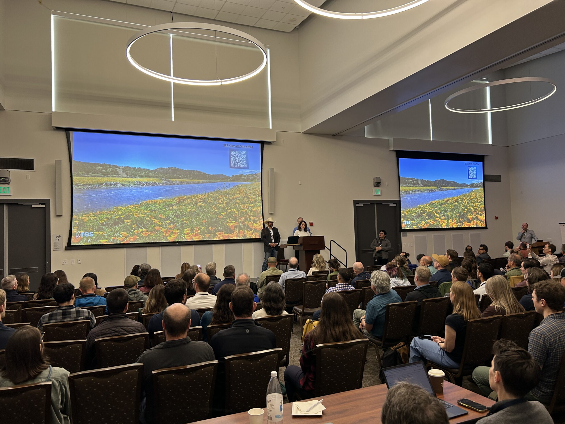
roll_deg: +2.1
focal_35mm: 26
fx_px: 424
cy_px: 212
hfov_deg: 67.3
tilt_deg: +2.8
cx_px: 282
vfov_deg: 53.1
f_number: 1.5
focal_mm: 5.7
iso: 100
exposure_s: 1/60
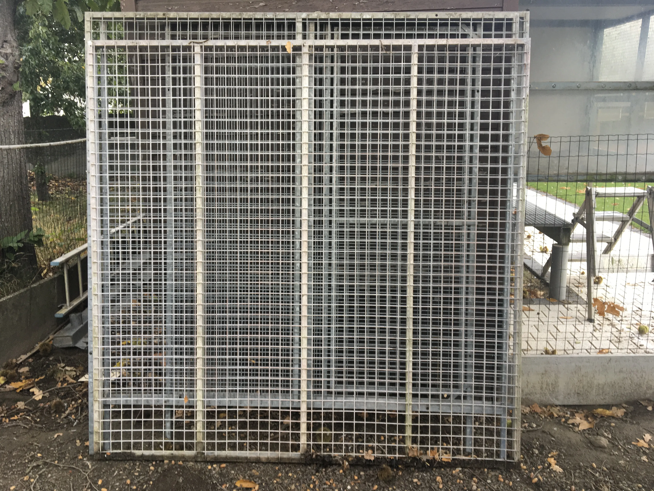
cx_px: 327
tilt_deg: -12.3
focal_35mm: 29
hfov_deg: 61.7
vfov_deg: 48.2
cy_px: 246
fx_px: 548
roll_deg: +0.9
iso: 32
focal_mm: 4.15
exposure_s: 1/50
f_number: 2.2
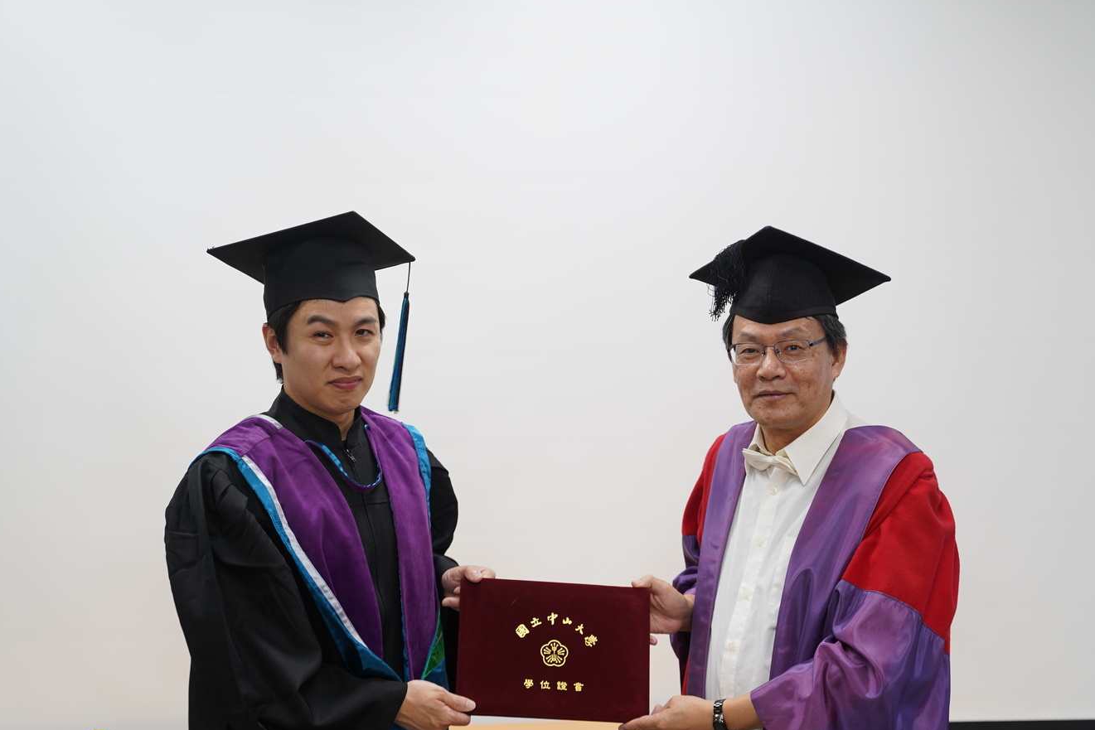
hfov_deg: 31.9
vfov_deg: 21.6
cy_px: 421
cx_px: 600
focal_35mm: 63
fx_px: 1916
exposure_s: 1/60
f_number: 2.8
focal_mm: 52
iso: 200
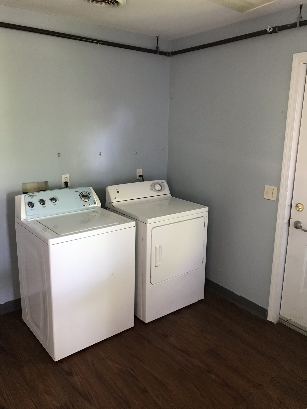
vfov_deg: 63.4
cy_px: 204
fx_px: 331
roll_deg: -1.1
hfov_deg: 49.7
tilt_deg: -12.9
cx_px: 154
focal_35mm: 28
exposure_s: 1/15
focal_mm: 3.99
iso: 80
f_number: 1.8
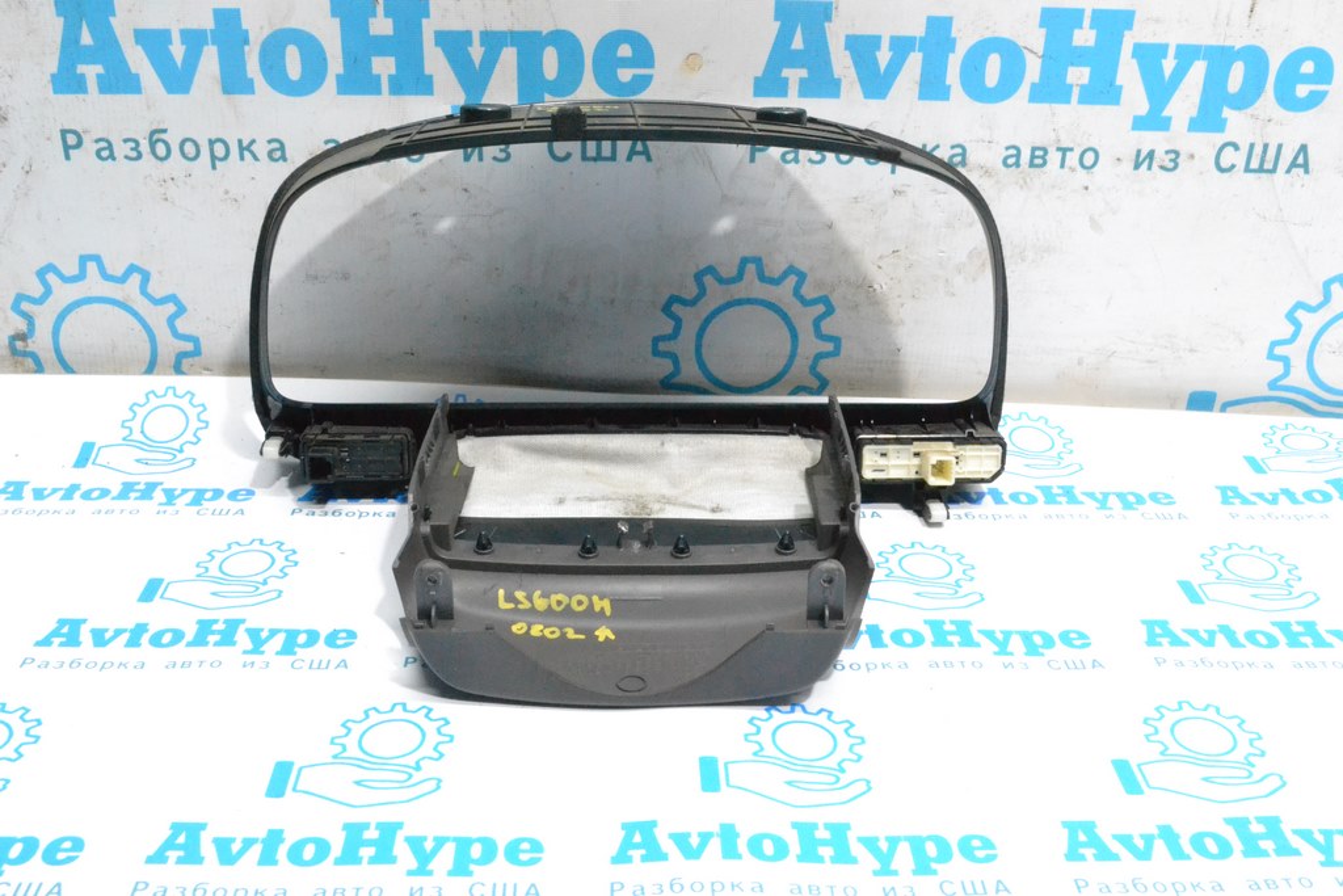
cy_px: 448
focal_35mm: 39
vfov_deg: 34.2
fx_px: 1455
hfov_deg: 49.5
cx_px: 672
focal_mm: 26
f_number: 14
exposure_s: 1/80
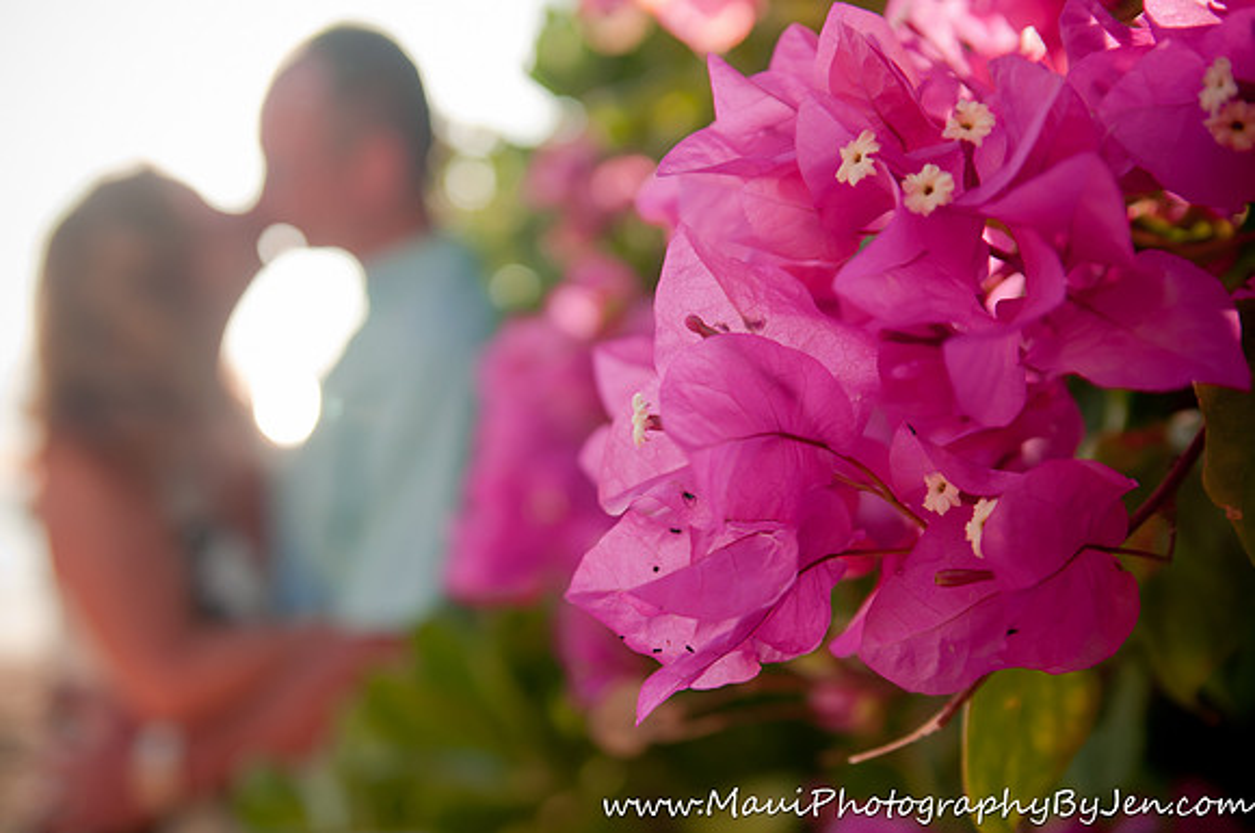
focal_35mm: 42
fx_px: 1462
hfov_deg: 46.5
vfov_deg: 31.8
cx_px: 628
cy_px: 416
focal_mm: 28
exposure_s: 1/800
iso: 200
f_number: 2.8
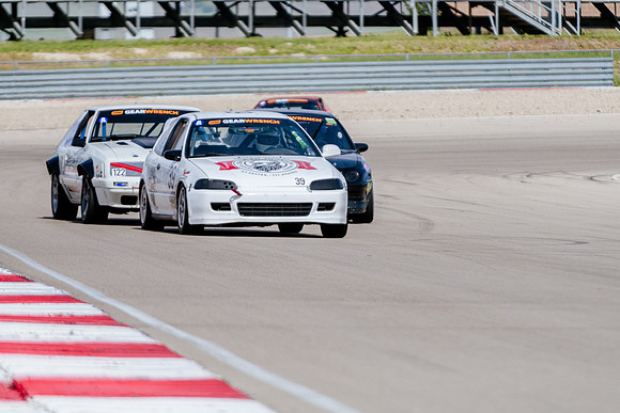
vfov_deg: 2.8
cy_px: 165
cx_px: 313
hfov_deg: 4.2
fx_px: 8453
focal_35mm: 491
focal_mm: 400
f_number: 5.6
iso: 125
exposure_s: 1/800
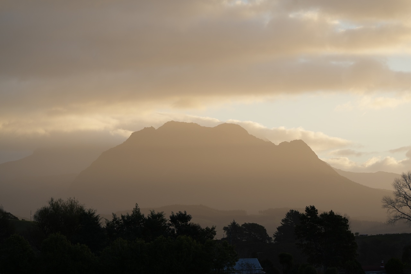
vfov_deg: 8.8
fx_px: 1781
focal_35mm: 156
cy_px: 137
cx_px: 206
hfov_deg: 13.2
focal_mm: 156
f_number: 5
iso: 100
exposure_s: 1/250
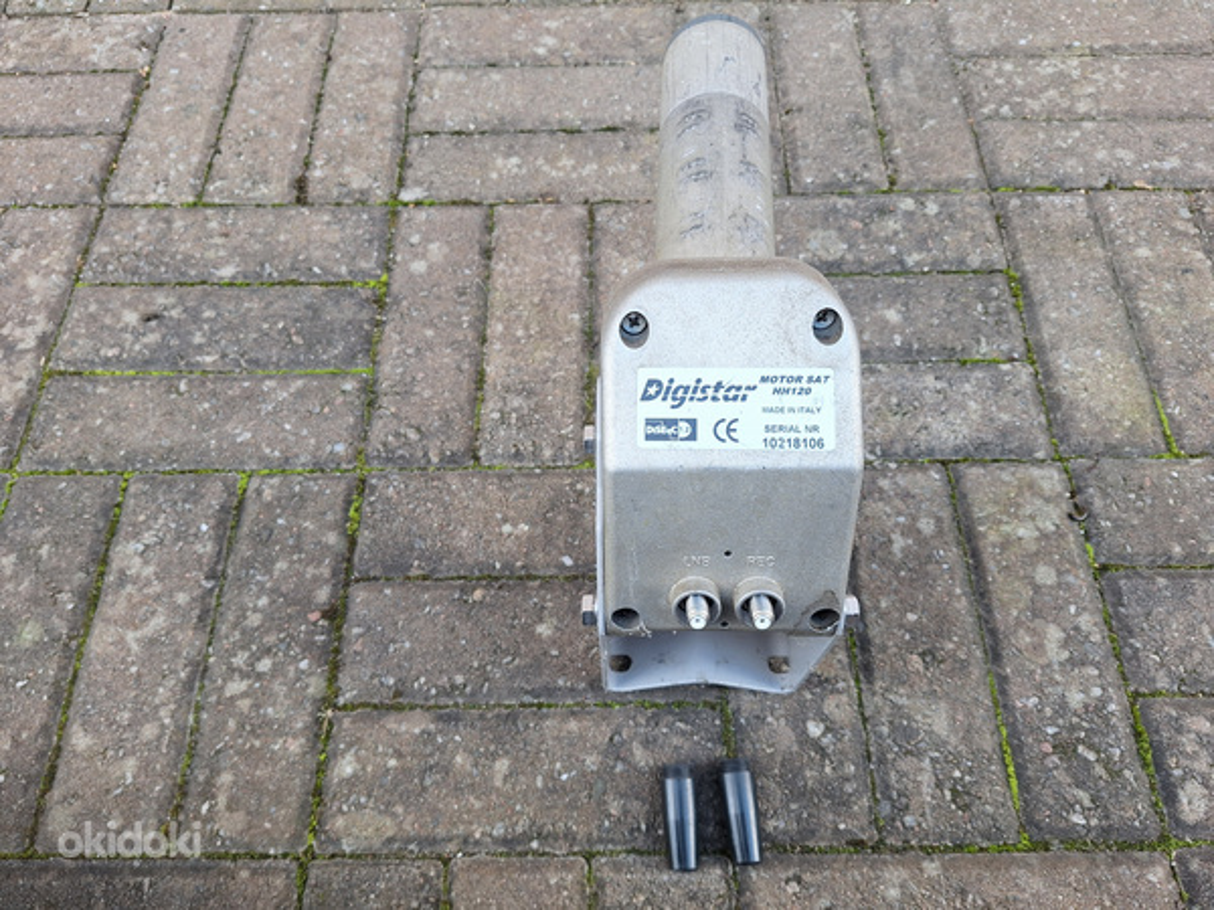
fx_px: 807
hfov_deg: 73.9
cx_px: 607
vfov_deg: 58.9
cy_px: 455
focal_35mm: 23
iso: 64
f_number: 1.8
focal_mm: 5.54
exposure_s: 1/100
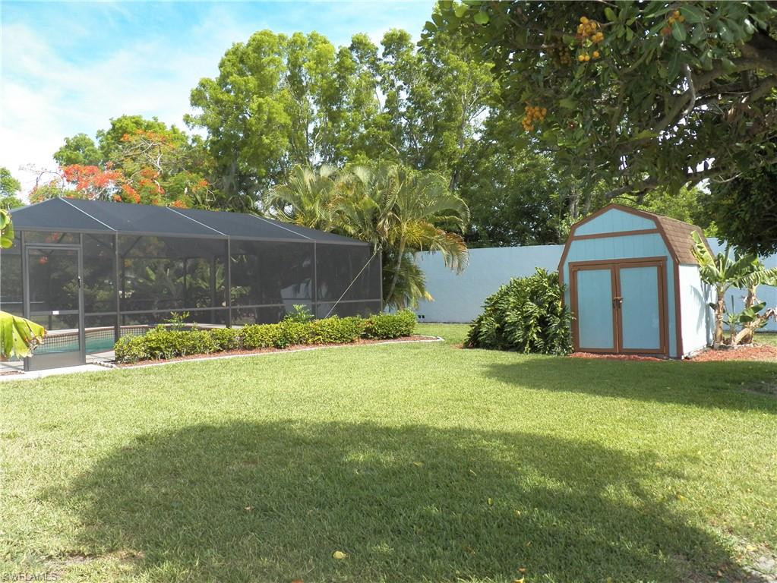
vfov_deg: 49.8
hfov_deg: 63.4
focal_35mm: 28
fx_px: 629
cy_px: 292
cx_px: 388
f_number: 4
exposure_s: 1/800
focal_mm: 4.9
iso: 125
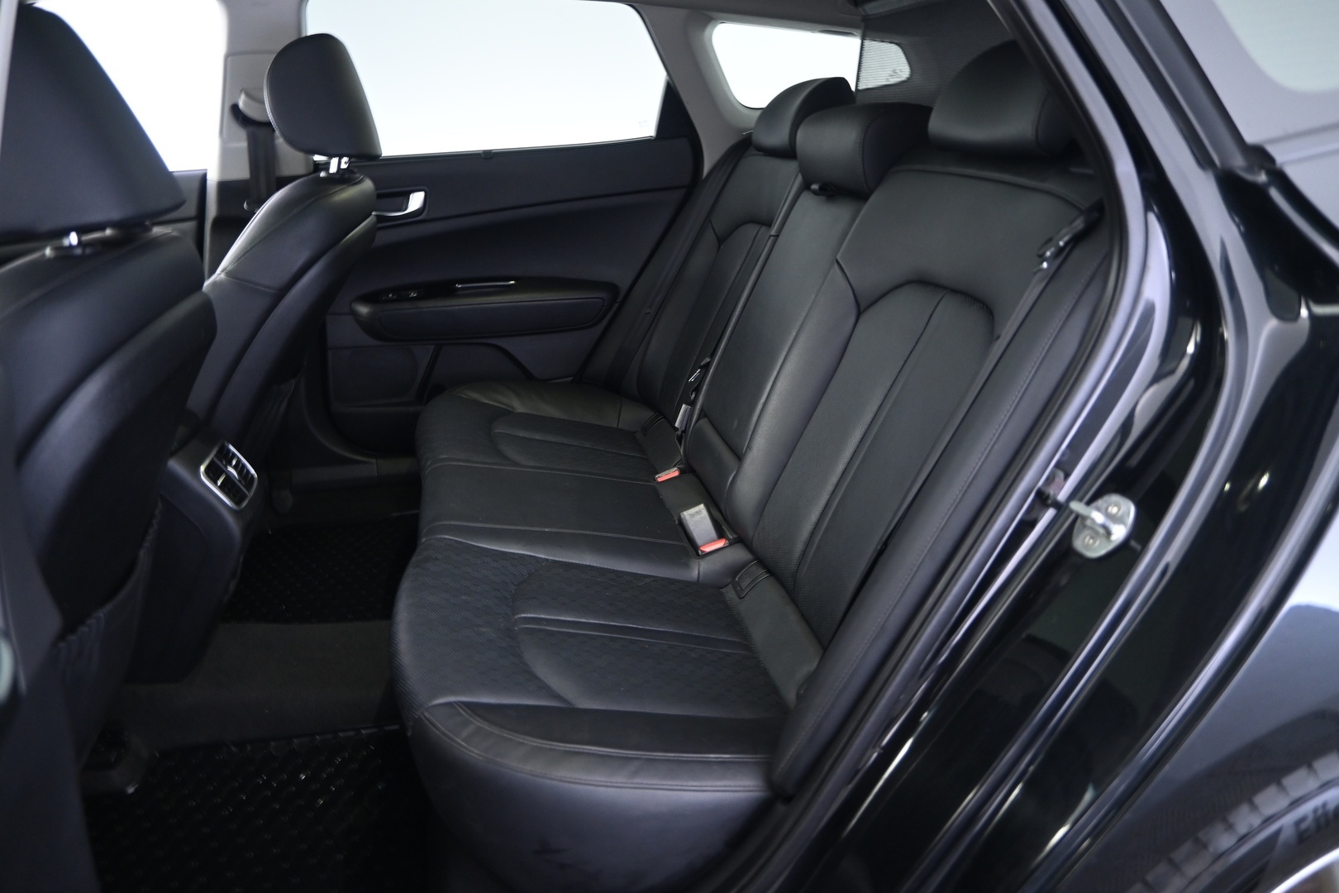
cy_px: 446
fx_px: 893
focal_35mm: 24
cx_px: 670
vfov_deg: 53.1
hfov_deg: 73.7
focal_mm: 16
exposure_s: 1/4
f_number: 3.5
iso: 1000
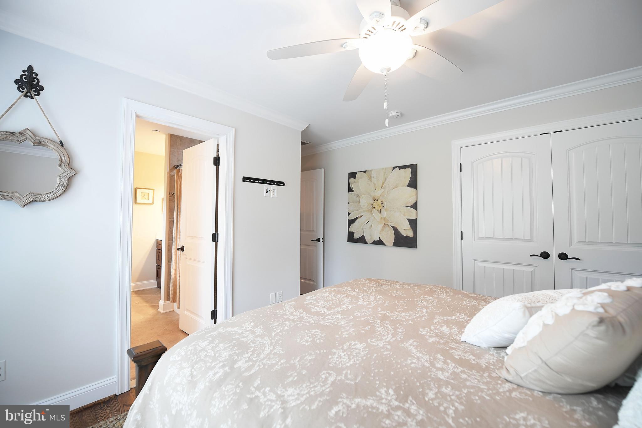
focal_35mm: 14
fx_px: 250
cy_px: 214
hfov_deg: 104.3
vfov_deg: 81.2
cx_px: 321
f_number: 4
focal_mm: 14
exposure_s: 1/100
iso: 2500
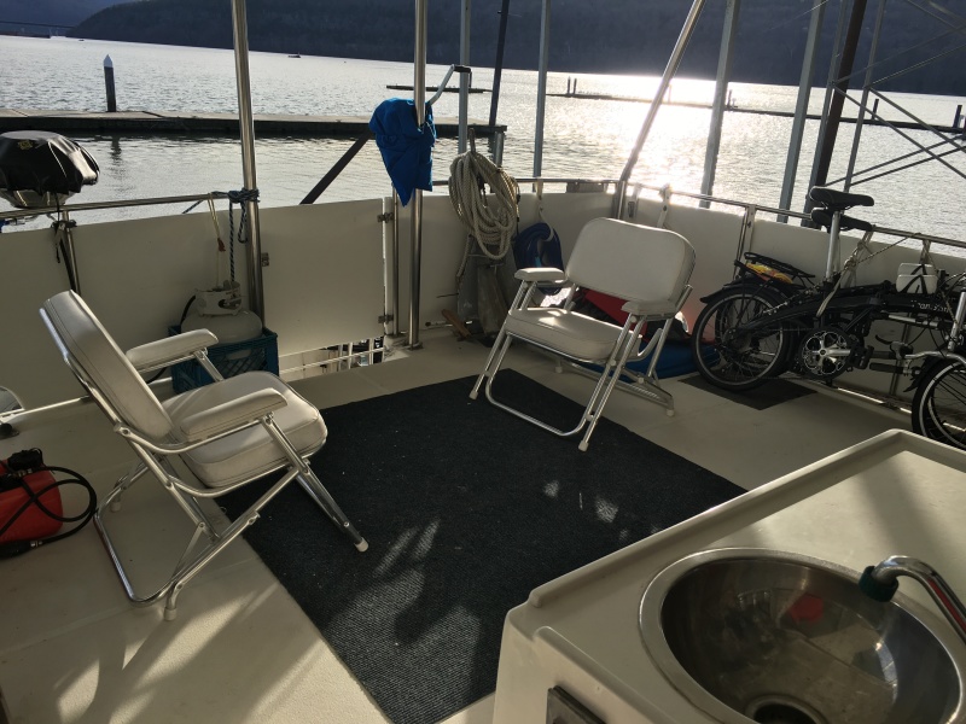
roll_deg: -3.8
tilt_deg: -19.0
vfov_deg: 48.2
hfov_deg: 61.7
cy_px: 362
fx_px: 809
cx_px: 483
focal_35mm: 29
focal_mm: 4.15
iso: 25
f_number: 2.2
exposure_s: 1/916
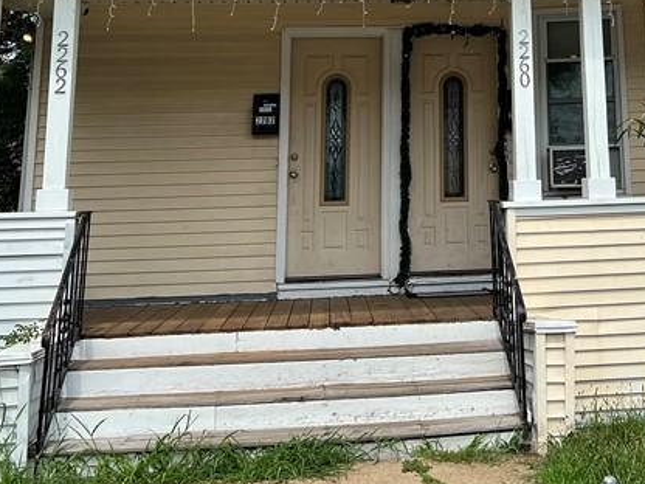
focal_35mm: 64
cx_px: 512
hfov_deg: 29.6
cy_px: -84
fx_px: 1193
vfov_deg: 21.4
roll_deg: +1.8
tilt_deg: +14.5
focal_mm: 5.7
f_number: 1.5
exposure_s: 1/3831
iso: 50
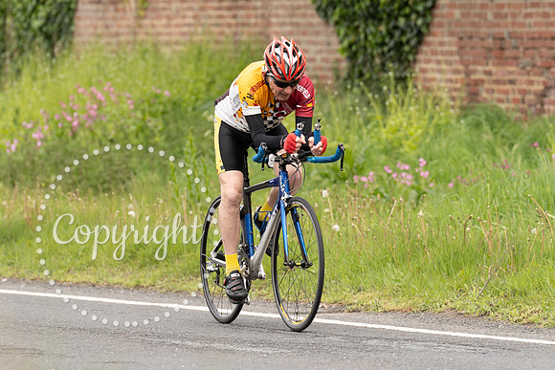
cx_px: 258
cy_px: 118
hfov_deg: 5.7
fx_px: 5604
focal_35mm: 363
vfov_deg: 3.8
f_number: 3.5
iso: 250
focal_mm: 200
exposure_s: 1/1000
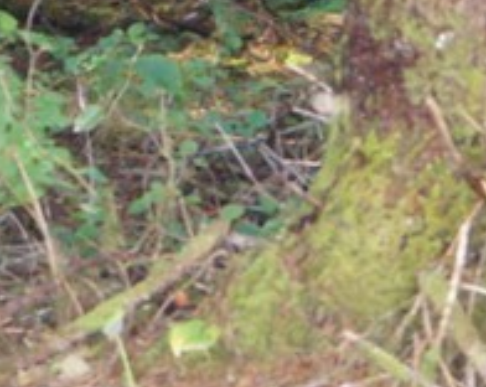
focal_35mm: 274
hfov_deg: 6.8
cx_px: -619
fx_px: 3928
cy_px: -217
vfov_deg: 5.6
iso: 3200
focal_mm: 35
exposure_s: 1/80
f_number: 4.5
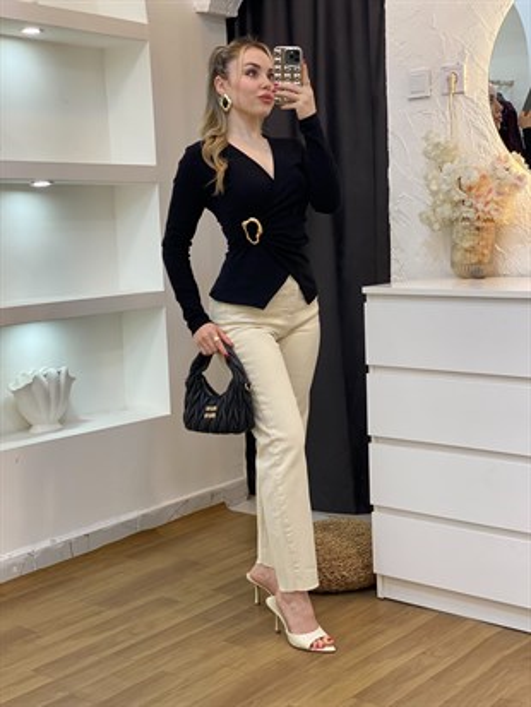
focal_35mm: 52
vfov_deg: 36.8
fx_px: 1063
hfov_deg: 28.0
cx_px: 266
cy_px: 354
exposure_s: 1/100
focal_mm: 6
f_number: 2
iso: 100
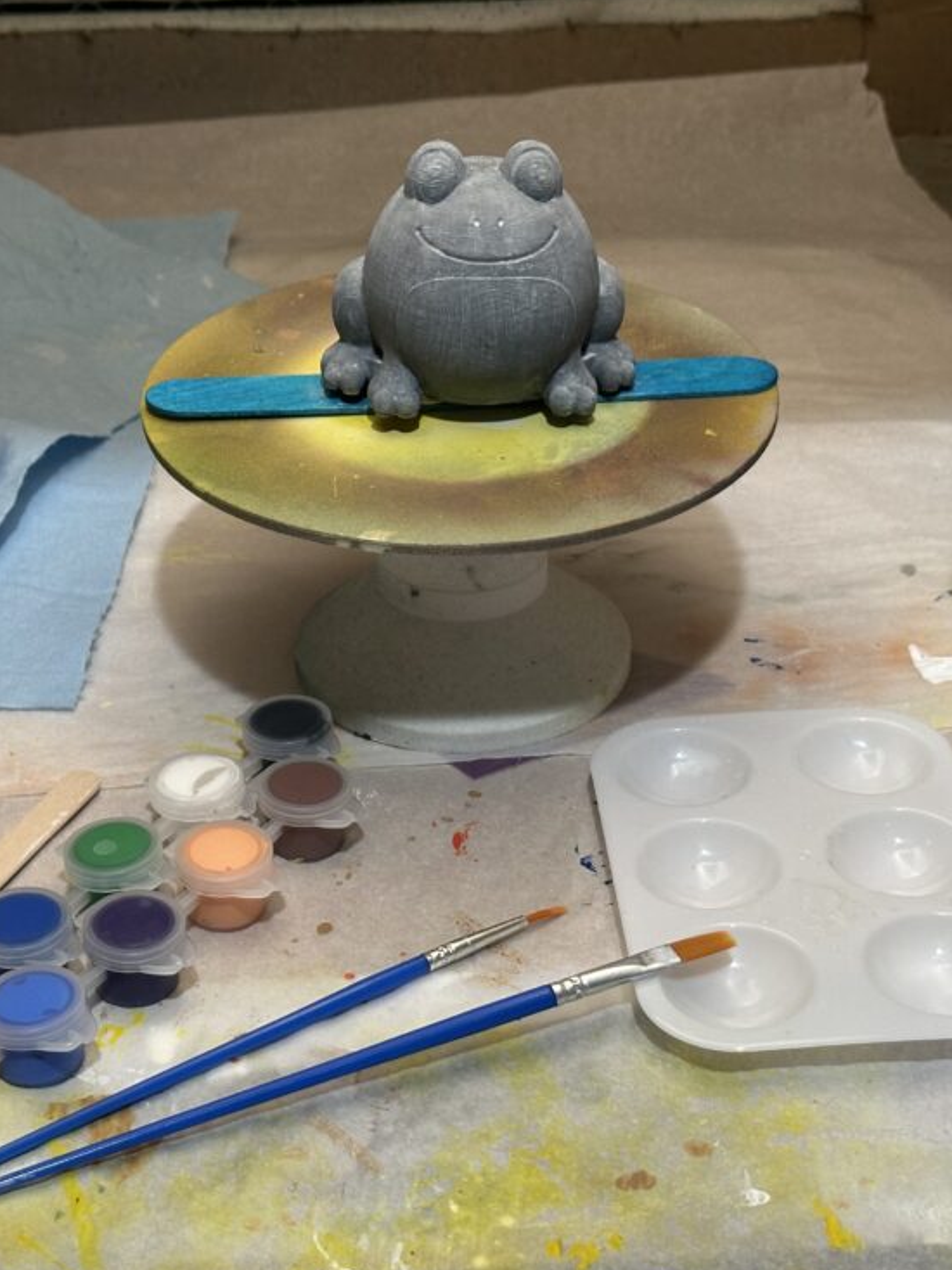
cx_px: 481
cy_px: 654
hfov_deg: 21.9
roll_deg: +0.5
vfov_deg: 29.0
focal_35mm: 67
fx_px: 2458
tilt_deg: -33.0
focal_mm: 6.86
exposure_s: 1/60
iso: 125
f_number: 1.78
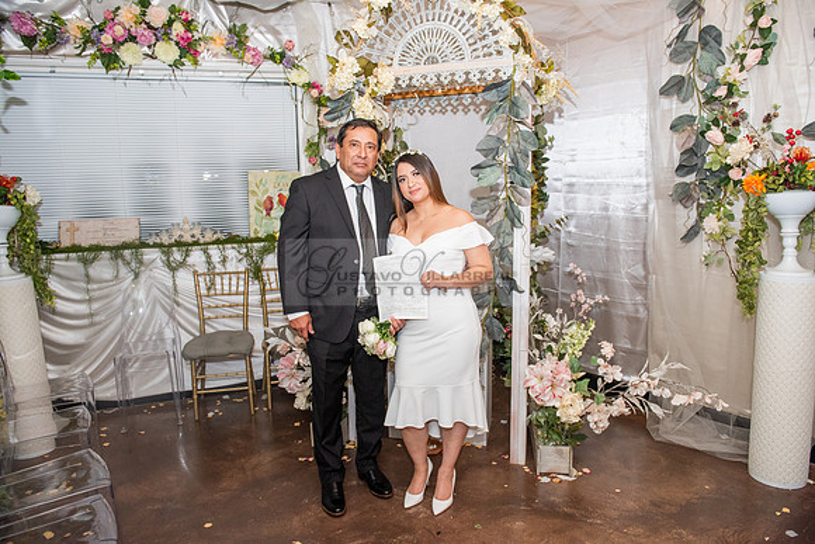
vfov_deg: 53.2
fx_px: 543
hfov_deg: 73.7
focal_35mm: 24
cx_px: 408
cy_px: 272
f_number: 4.5
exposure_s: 1/125
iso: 1600
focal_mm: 24
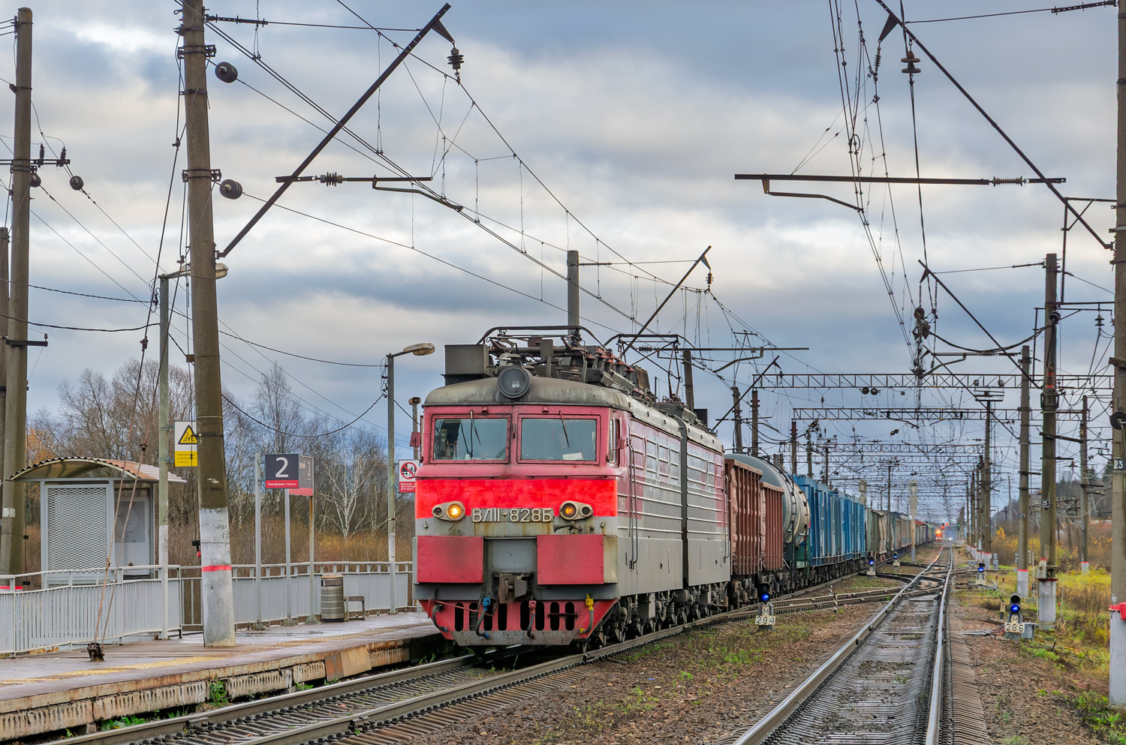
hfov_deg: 19.5
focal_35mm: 105
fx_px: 3277
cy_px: 372
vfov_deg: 13.0
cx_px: 563
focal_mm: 70
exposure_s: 1/320
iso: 160
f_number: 5.3
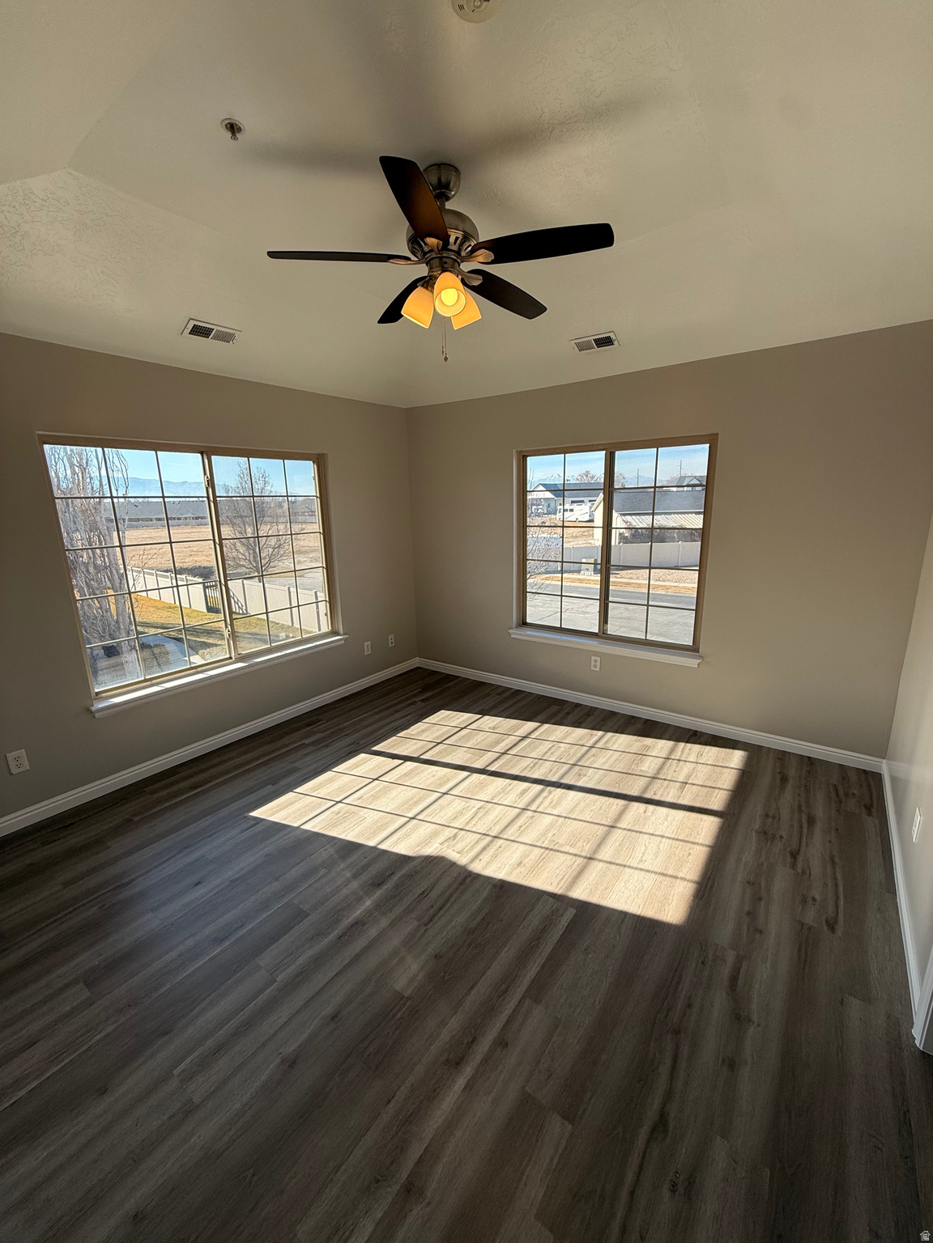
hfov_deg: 85.7
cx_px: 466
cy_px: 622
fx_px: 503
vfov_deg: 102.1
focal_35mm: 14
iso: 50
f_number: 2.2
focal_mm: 2.22
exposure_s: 1/631
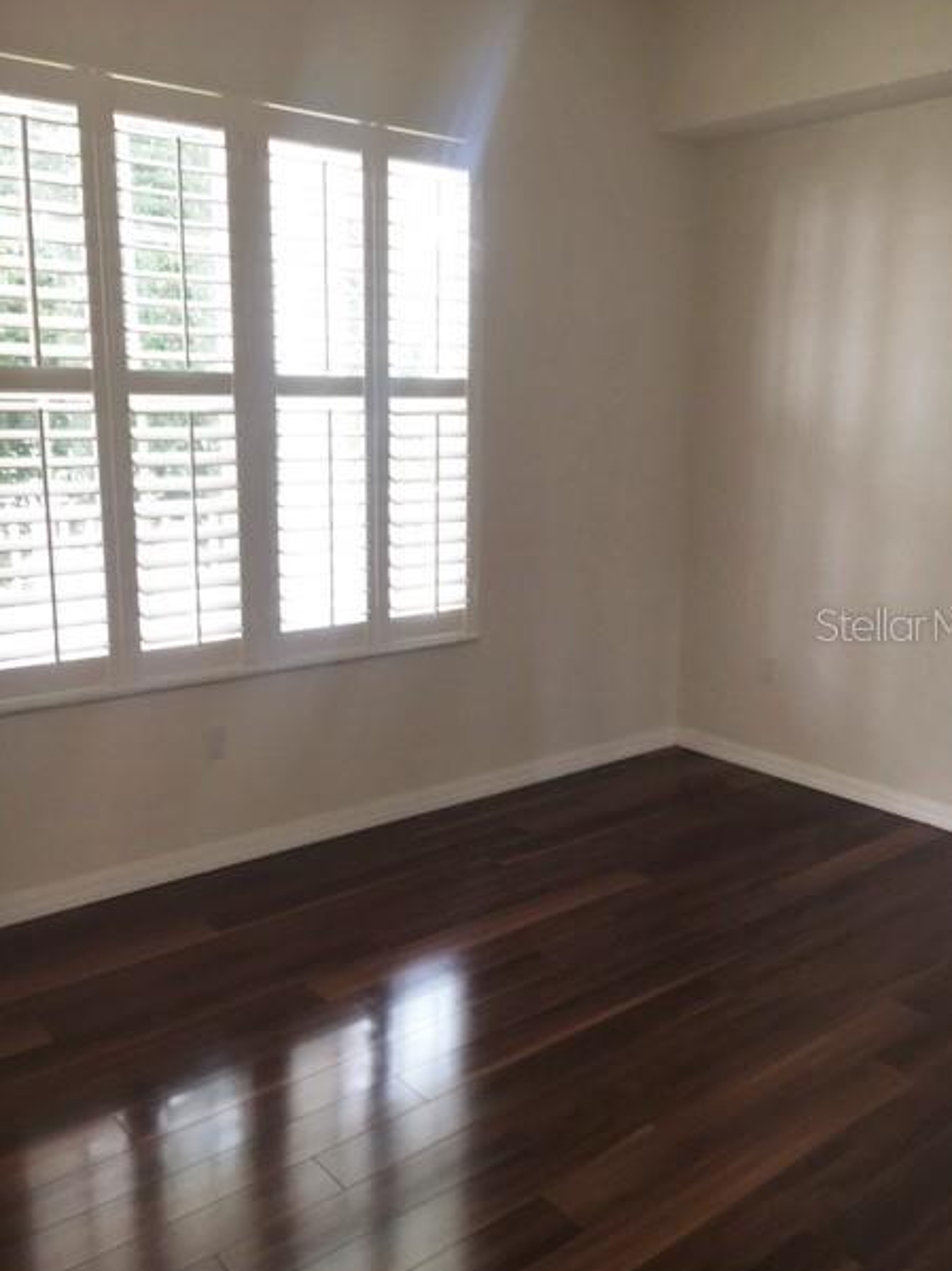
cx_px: 507
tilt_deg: -10.1
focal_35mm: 31
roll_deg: -2.0
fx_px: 1137
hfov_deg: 45.4
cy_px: 624
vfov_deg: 58.4
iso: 64
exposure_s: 1/30
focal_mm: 4.15
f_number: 2.2
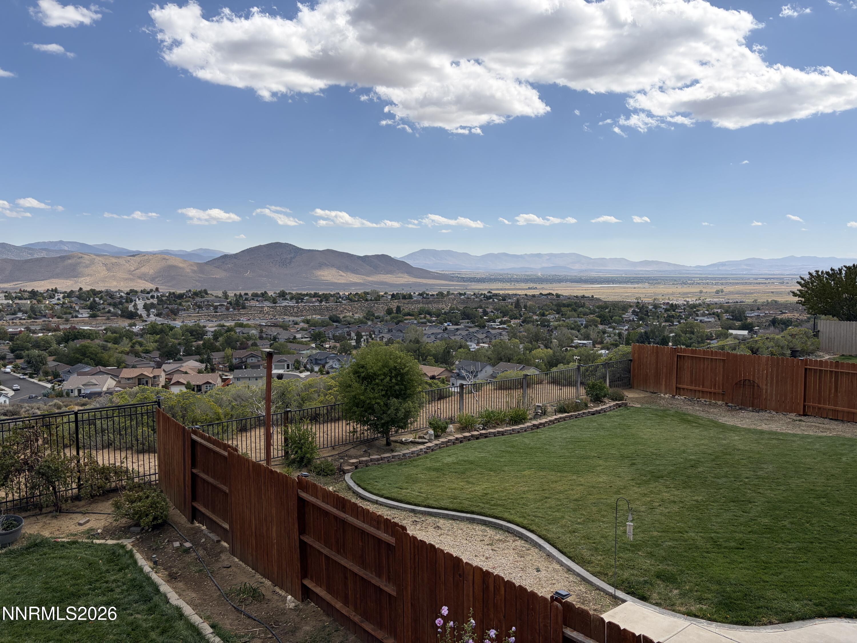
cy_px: 322
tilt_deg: -4.4
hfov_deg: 67.3
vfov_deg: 53.1
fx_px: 644
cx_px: 428
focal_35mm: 26
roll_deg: +0.3
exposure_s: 1/4329
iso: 50
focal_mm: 5.96
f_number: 1.6
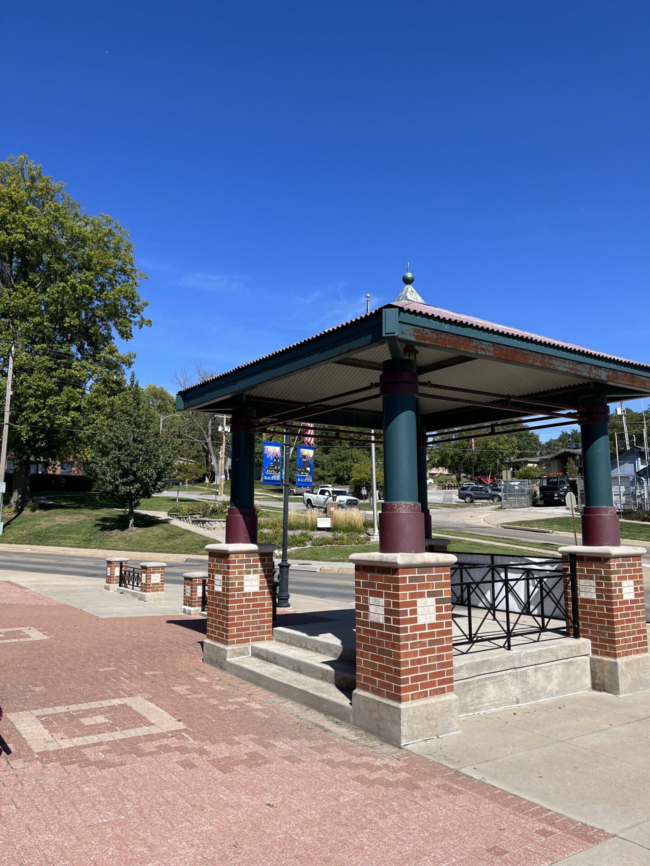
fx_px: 651
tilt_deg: +7.8
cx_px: 325
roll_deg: +0.8
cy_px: 433
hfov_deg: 53.1
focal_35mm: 26
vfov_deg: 67.3
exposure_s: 1/3311
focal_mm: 5.1
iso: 50
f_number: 1.6
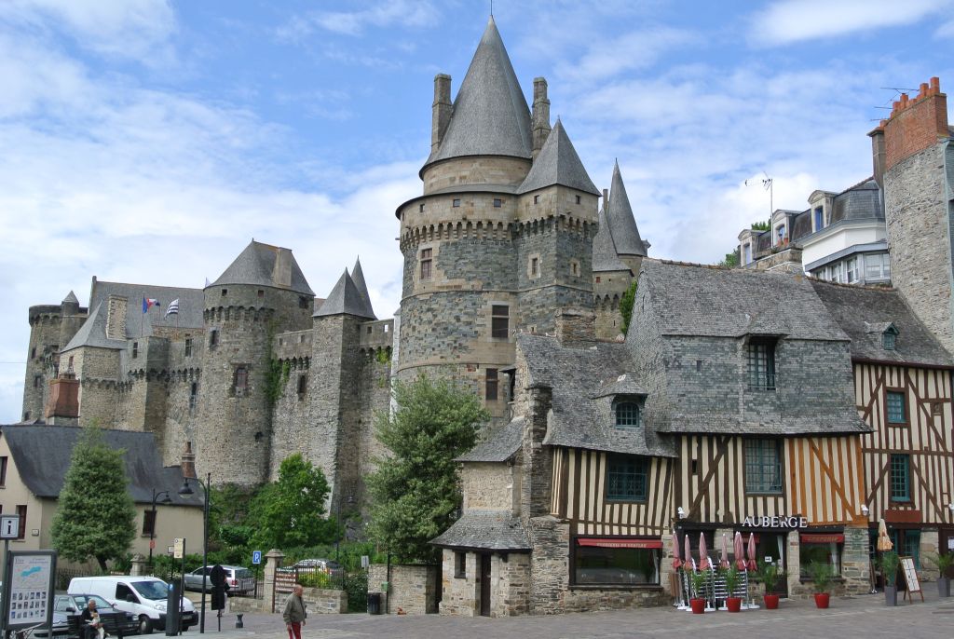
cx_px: 477
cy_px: 320
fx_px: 1115
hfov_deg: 46.3
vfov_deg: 32.0
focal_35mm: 42
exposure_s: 1/400
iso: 100
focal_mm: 15.7
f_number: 5
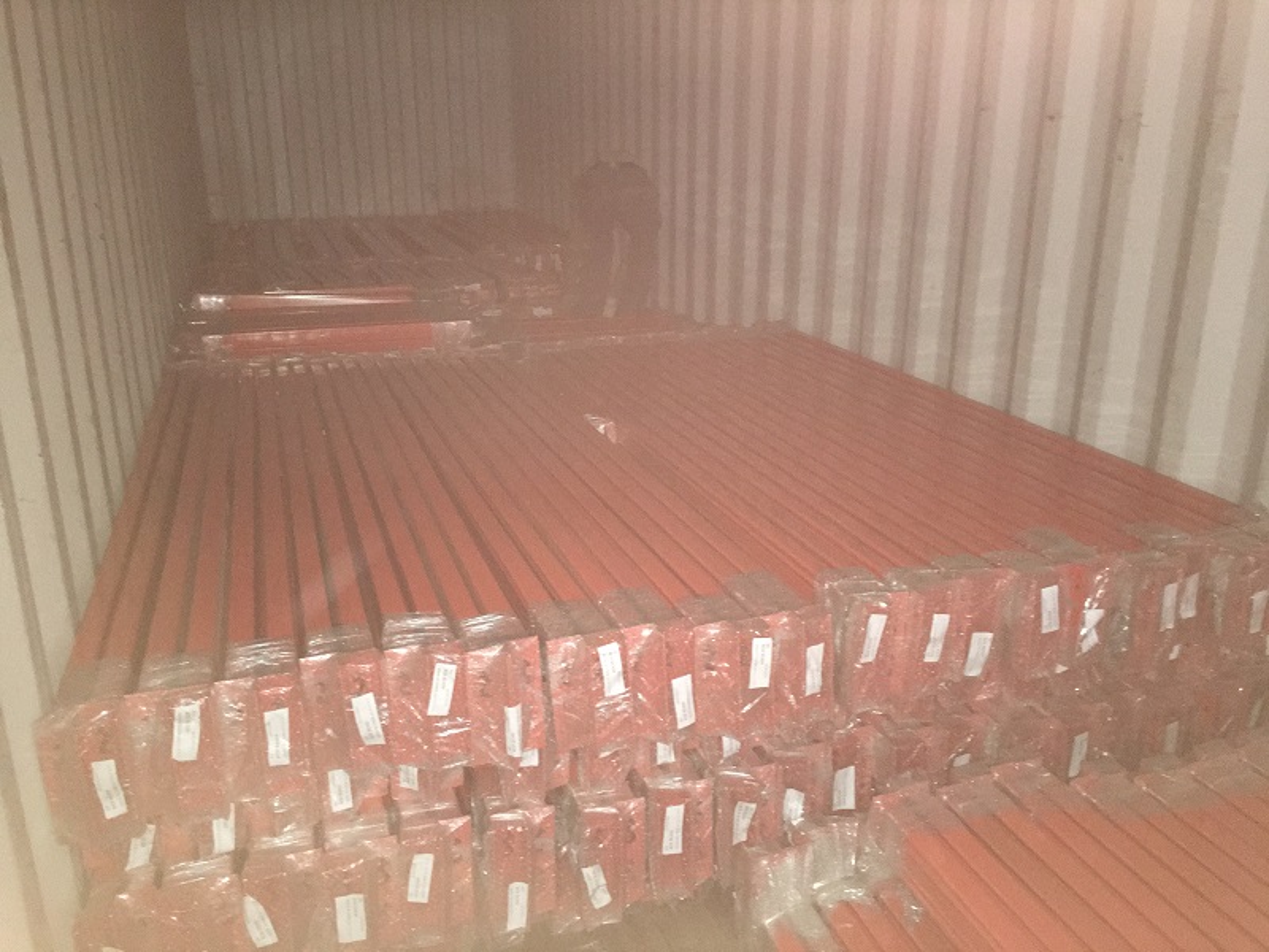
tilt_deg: -17.0
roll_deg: +0.0
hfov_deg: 61.7
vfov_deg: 48.2
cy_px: 476
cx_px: 634
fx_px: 1063
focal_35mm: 29
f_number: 2.2
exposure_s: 1/17
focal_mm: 4.15
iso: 320
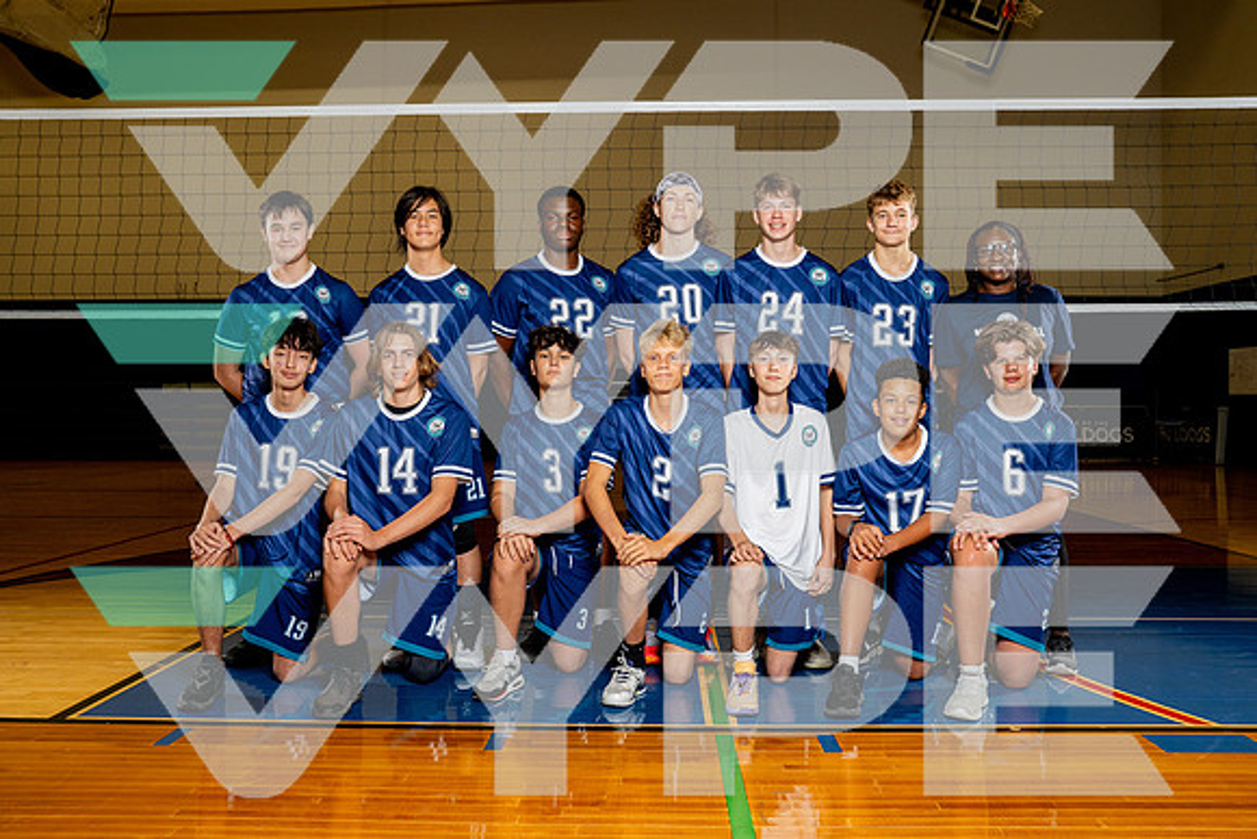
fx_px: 1121
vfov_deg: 41.0
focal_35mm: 32
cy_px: 405
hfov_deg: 58.5
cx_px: 623
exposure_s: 1/250
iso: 1250
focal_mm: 30
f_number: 8
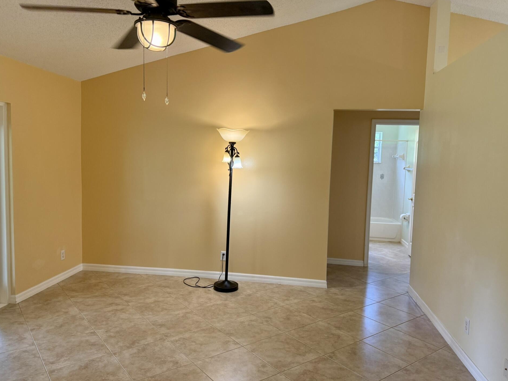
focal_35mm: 26
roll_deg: -2.1
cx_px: 239
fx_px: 382
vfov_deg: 53.1
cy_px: 189
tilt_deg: -4.2
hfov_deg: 67.2
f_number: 1.78
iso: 200
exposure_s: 1/120
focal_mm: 6.76
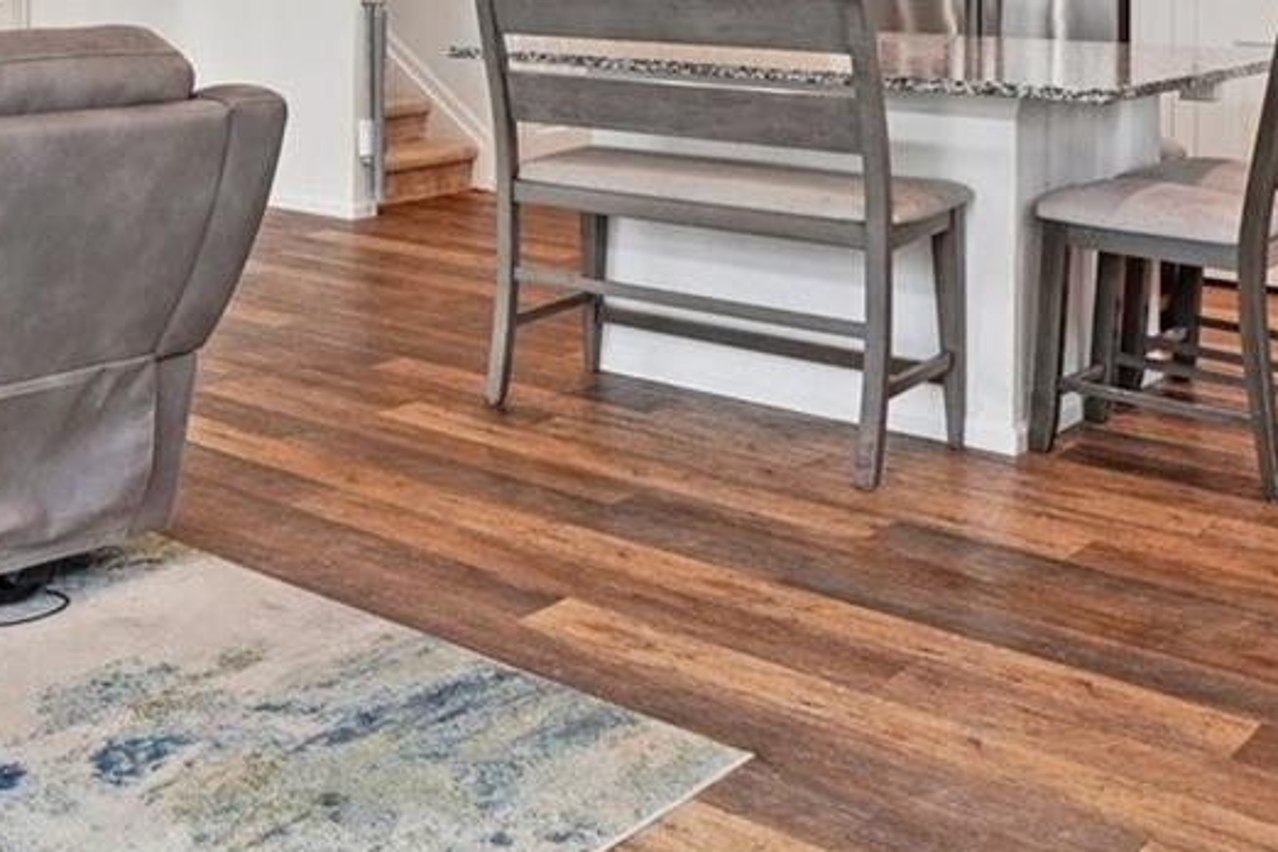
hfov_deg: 37.6
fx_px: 1633
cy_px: -125
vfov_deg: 26.5
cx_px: -32
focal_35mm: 46
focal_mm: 10
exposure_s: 1/20
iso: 400
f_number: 8
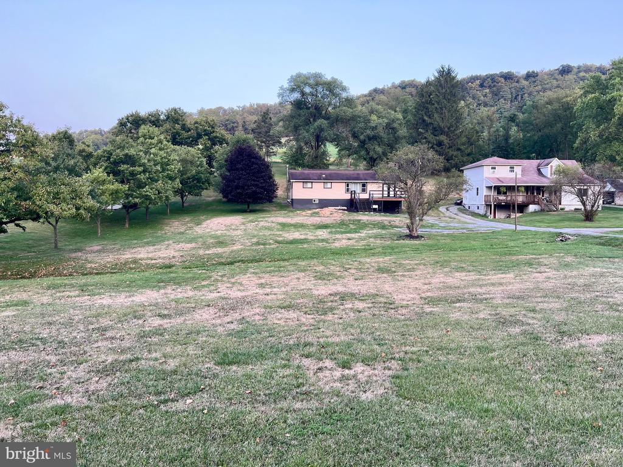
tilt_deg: -3.7
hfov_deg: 67.3
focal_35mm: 26
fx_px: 468
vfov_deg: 53.1
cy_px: 234
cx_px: 312
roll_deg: -0.6
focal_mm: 5.7
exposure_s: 1/158
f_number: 1.5
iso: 40
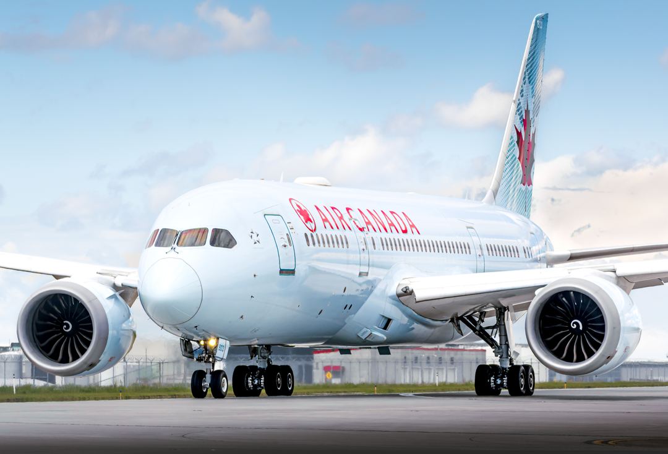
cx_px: 335
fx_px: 5018
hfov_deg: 7.6
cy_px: 196
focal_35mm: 269
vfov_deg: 5.2
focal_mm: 151.3
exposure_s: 1/1600
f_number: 5.6
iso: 100
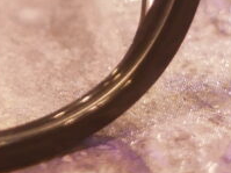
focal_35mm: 206
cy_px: -215
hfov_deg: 9.6
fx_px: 1374
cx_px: 62
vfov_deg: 6.9
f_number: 3.2
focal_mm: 20
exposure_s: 1/10
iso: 800
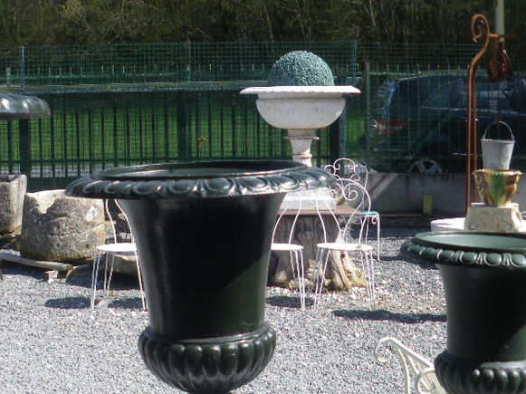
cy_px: 273
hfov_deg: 30.9
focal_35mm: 62
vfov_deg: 23.5
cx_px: 169
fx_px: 942
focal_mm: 6.3
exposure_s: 1/320
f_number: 3.5
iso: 64
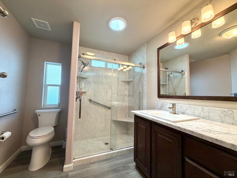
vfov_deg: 85.7
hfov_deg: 102.1
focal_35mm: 14
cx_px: 118
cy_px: 89
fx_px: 96
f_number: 2.2
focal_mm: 2.22
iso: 200
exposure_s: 1/120
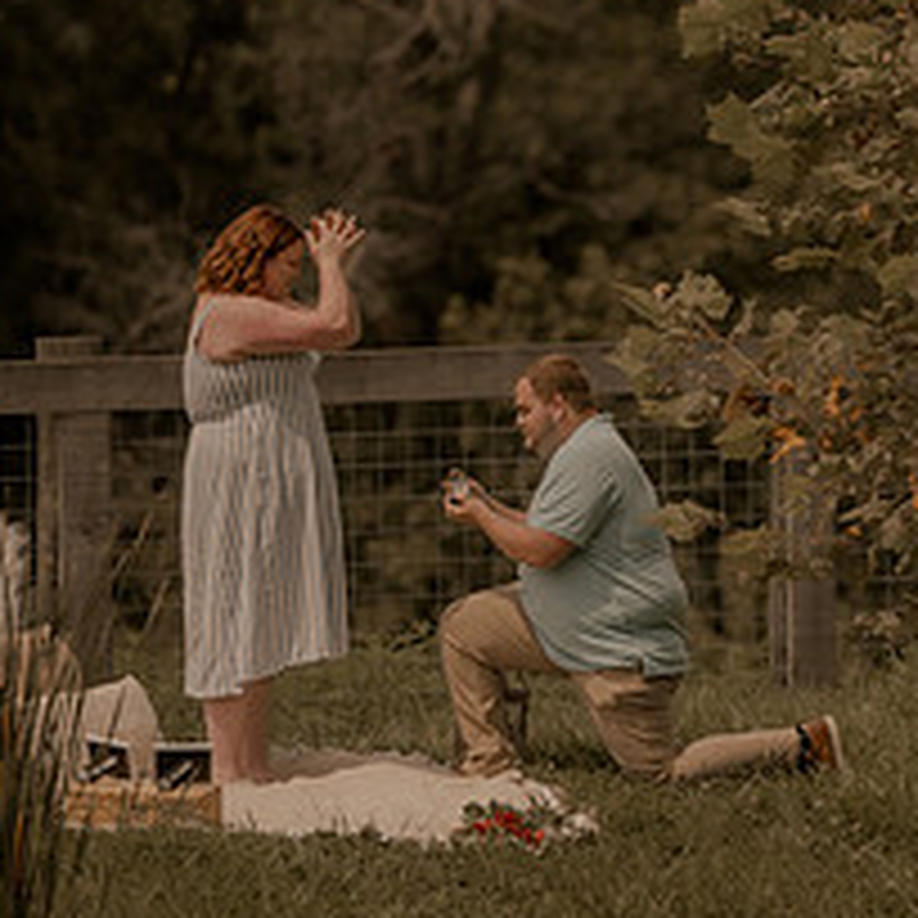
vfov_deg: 3.6
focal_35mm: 483
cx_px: 734
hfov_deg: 3.6
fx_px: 14492
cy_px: 405
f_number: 2.8
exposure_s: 1/1600
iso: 125
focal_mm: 200
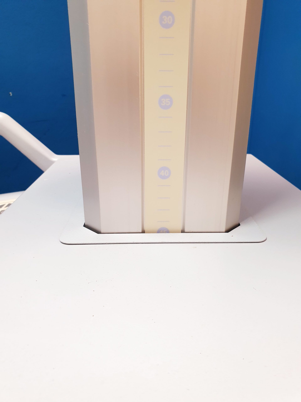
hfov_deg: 53.1
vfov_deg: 67.3
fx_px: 301
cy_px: 201
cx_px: 150
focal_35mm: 26
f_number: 2.4
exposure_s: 1/50
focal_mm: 4.3
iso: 160
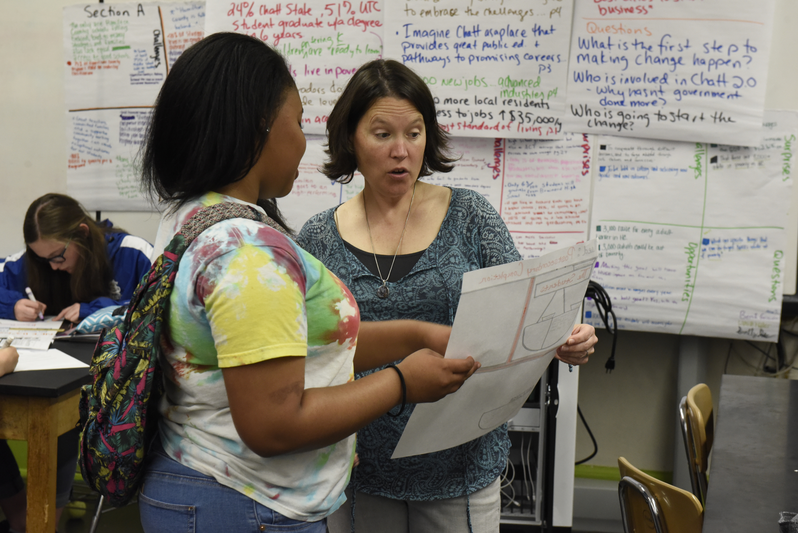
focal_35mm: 70
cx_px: 399
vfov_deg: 19.5
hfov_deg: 28.8
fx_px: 1552
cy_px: 266
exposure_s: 1/160
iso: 4000
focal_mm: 70
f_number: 9
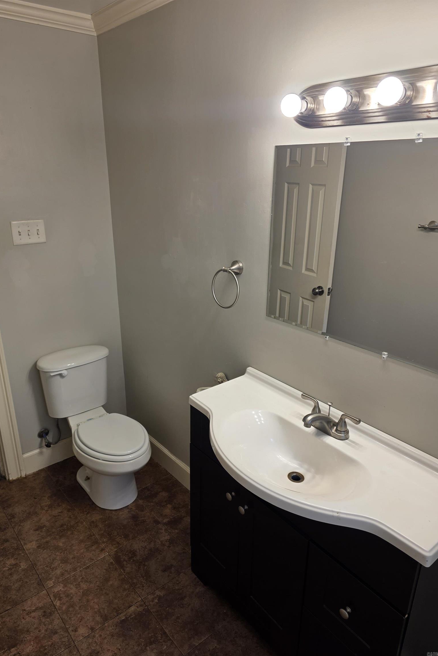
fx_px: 438
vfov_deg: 73.7
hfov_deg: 53.1
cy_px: 329
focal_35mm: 24
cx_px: 209
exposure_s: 1/120
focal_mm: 6.3
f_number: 1.7
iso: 64
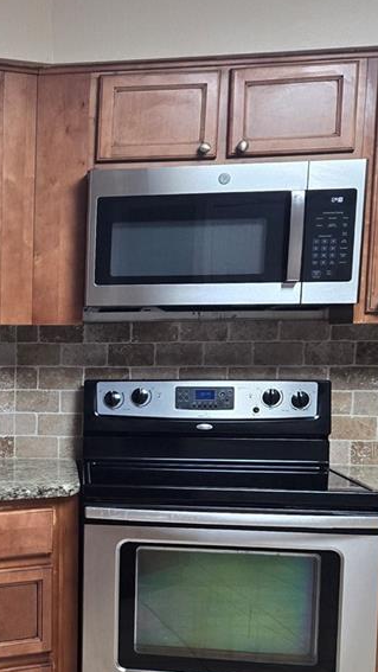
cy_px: 449
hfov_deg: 20.8
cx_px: -103
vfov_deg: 38.7
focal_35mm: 53
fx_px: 944
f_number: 1.8
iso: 640
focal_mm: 5.4
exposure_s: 1/120
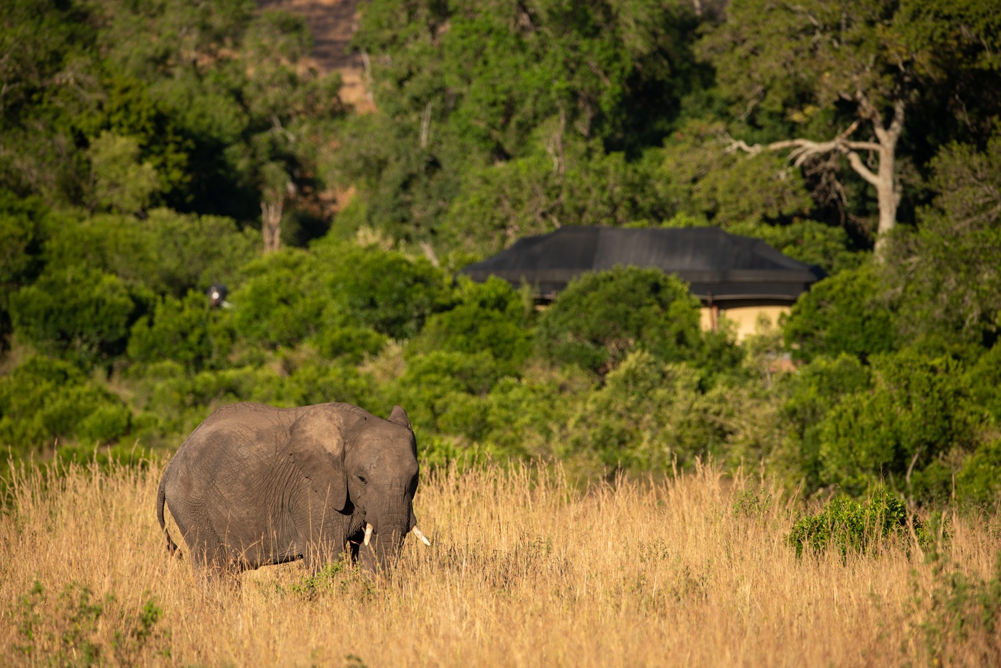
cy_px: 334
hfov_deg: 5.2
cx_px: 500
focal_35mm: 400
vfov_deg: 3.4
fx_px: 11125
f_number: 6
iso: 200
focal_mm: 400
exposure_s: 1/500
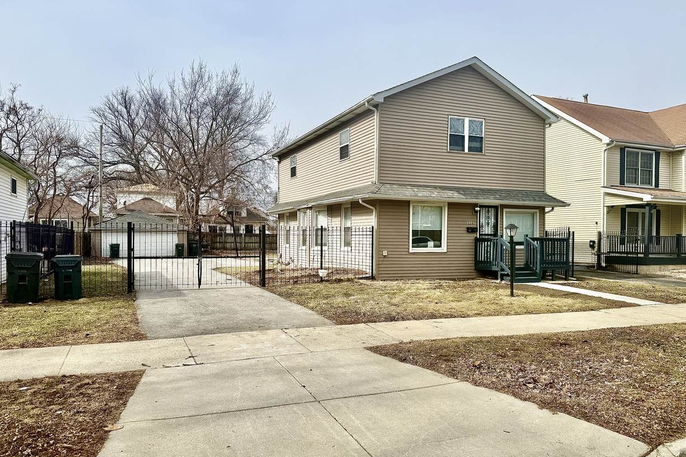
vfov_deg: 49.5
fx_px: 495
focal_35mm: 26
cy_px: 244
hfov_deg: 69.4
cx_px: 344
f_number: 1.78
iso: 80
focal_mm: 6.76
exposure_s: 1/6711
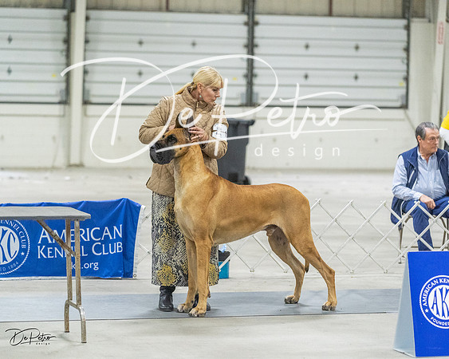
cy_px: 180
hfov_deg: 14.4
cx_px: 224
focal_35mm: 134
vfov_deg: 11.5
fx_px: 1780
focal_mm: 119
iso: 6400
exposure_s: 1/320
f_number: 3.2
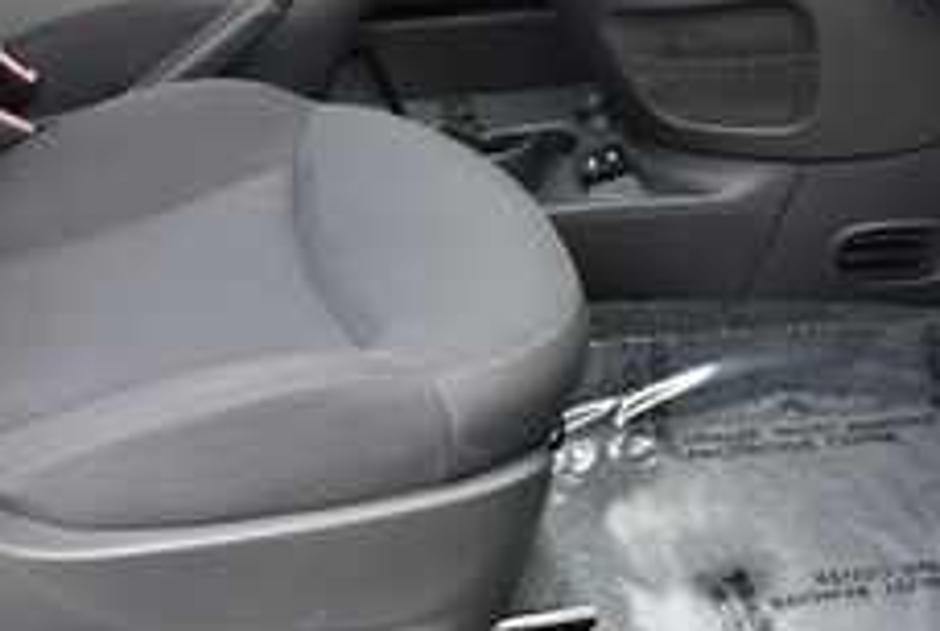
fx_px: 2642
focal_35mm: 101
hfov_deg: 20.1
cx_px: 293
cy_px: -25
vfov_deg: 13.4
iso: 400
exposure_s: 1/250
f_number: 5
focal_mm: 18
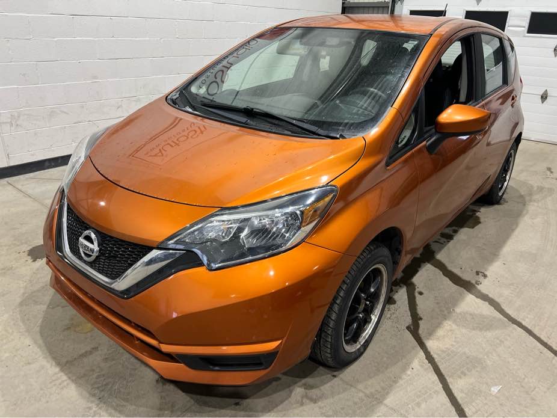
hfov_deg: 67.3
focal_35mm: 26
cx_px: 278
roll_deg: -2.4
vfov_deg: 53.1
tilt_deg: -22.4
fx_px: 418
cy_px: 209
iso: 125
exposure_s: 1/120
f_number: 1.5
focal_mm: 5.7
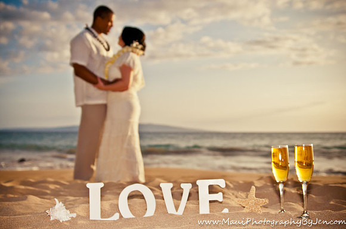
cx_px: 173
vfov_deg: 31.8
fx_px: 403
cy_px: 114
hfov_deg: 46.5
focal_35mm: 42
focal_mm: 28
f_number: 2.8
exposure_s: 1/4000
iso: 400
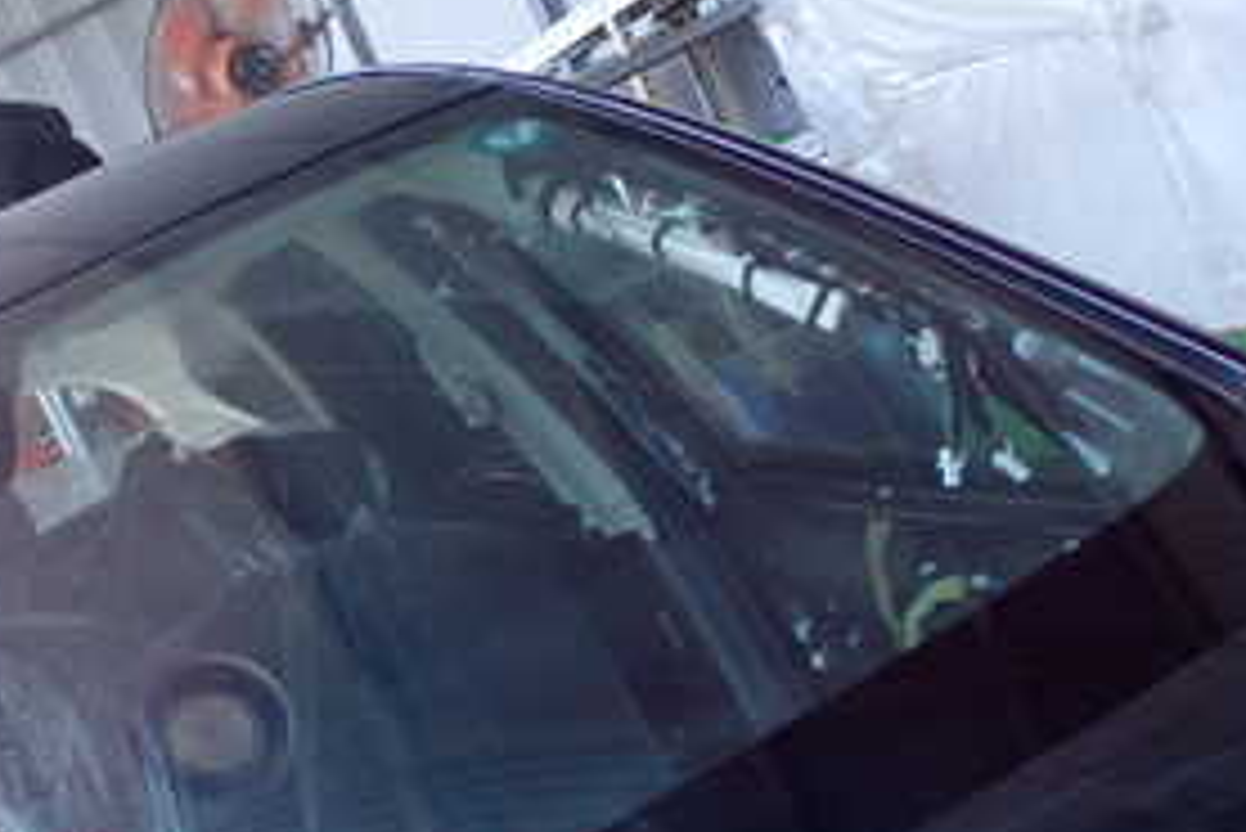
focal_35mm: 81
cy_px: 904
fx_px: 2805
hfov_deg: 24.1
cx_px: 54
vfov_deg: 16.4
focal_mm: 6.37
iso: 100
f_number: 2.5
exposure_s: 1/125
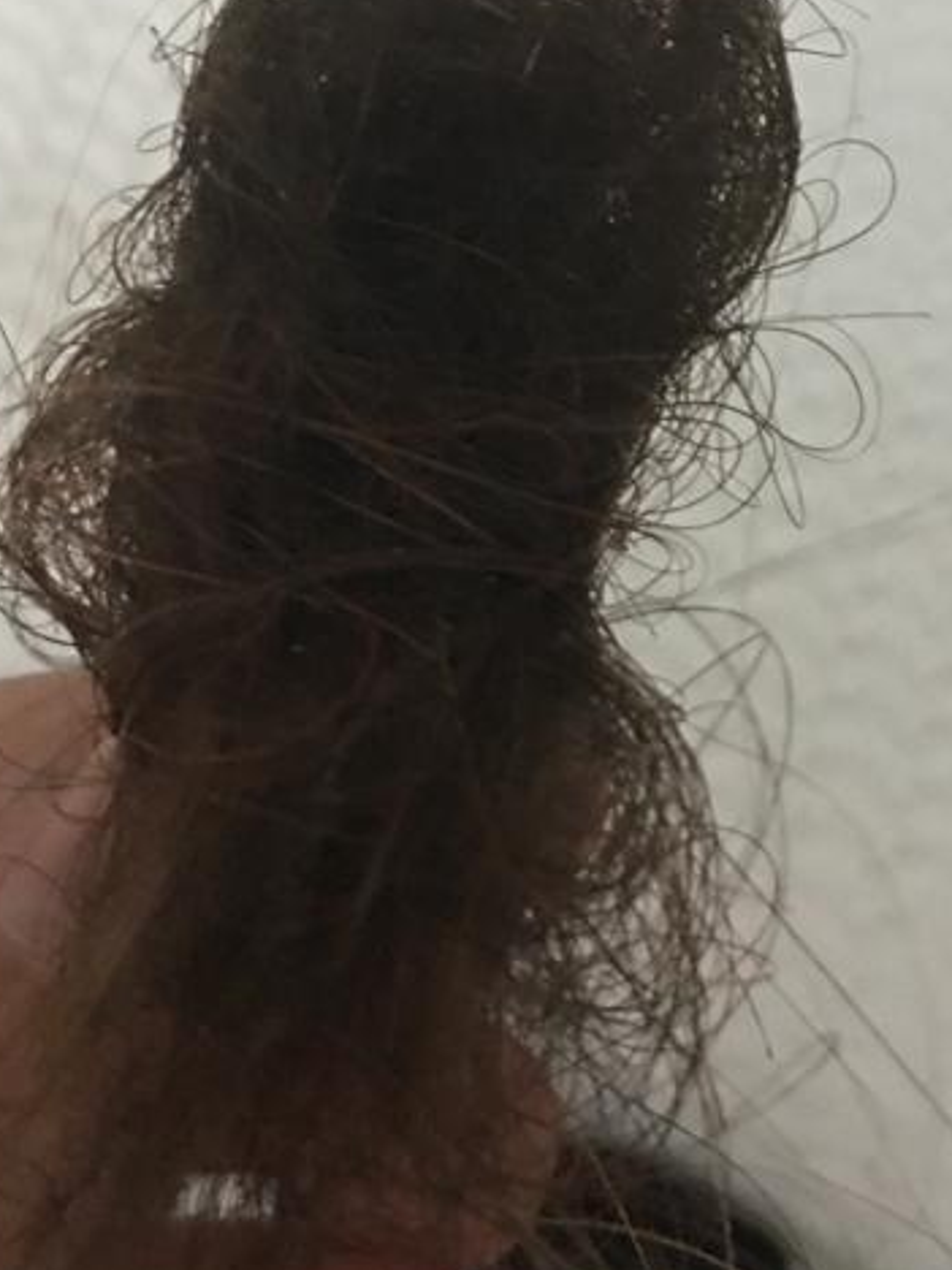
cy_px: 255
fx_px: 2090
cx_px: 721
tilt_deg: -78.3
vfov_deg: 32.8
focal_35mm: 57
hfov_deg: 25.3
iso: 160
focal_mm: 4.15
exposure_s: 1/8
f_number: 2.2
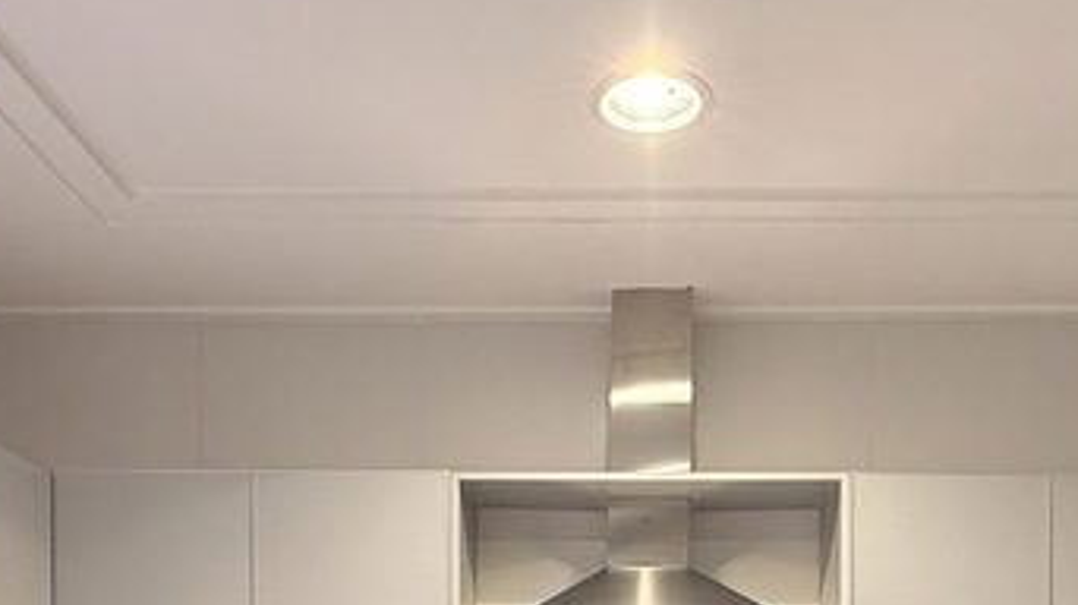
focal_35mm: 45
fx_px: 1286
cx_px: 637
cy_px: 766
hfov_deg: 45.3
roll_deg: -0.2
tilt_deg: +0.2
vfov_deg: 23.7
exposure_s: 1/120
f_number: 2.2
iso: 250
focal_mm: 2.22
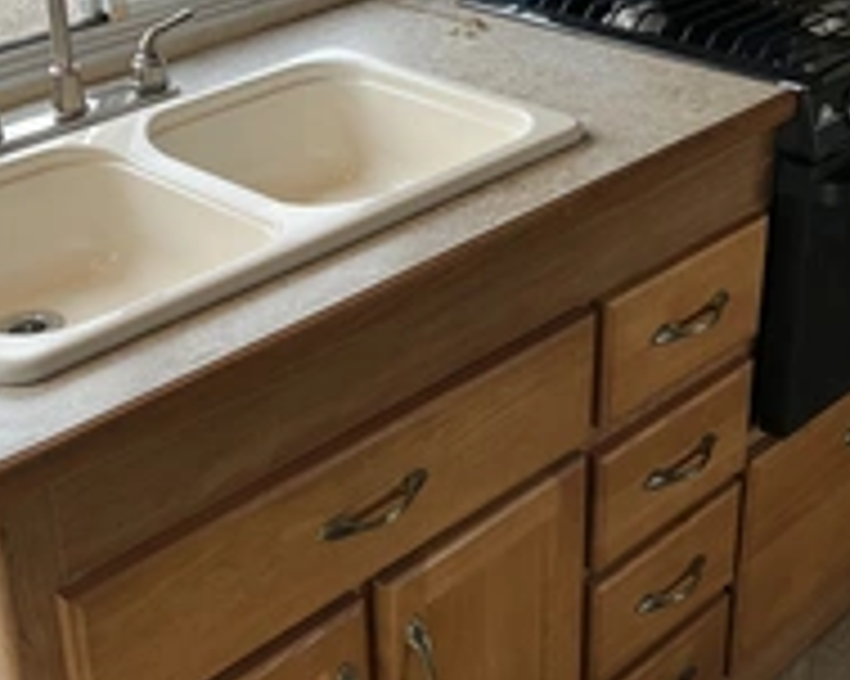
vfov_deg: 25.3
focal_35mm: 60
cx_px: 342
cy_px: 279
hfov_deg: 31.4
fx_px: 1509
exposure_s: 1/122
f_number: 1.8
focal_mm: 3
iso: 25
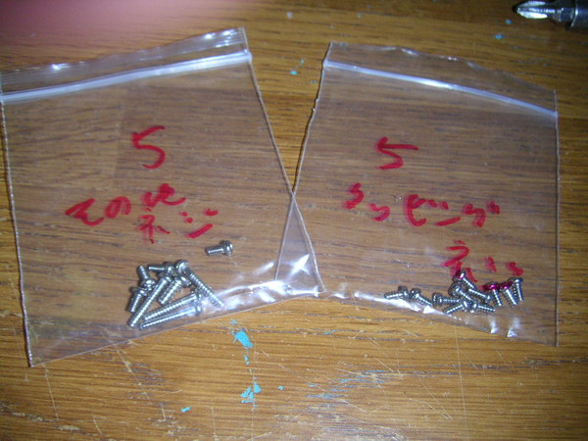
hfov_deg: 49.0
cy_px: 220
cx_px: 294
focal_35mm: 38
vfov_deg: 37.7
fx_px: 645
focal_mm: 6
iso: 160
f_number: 6.7
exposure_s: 1/45
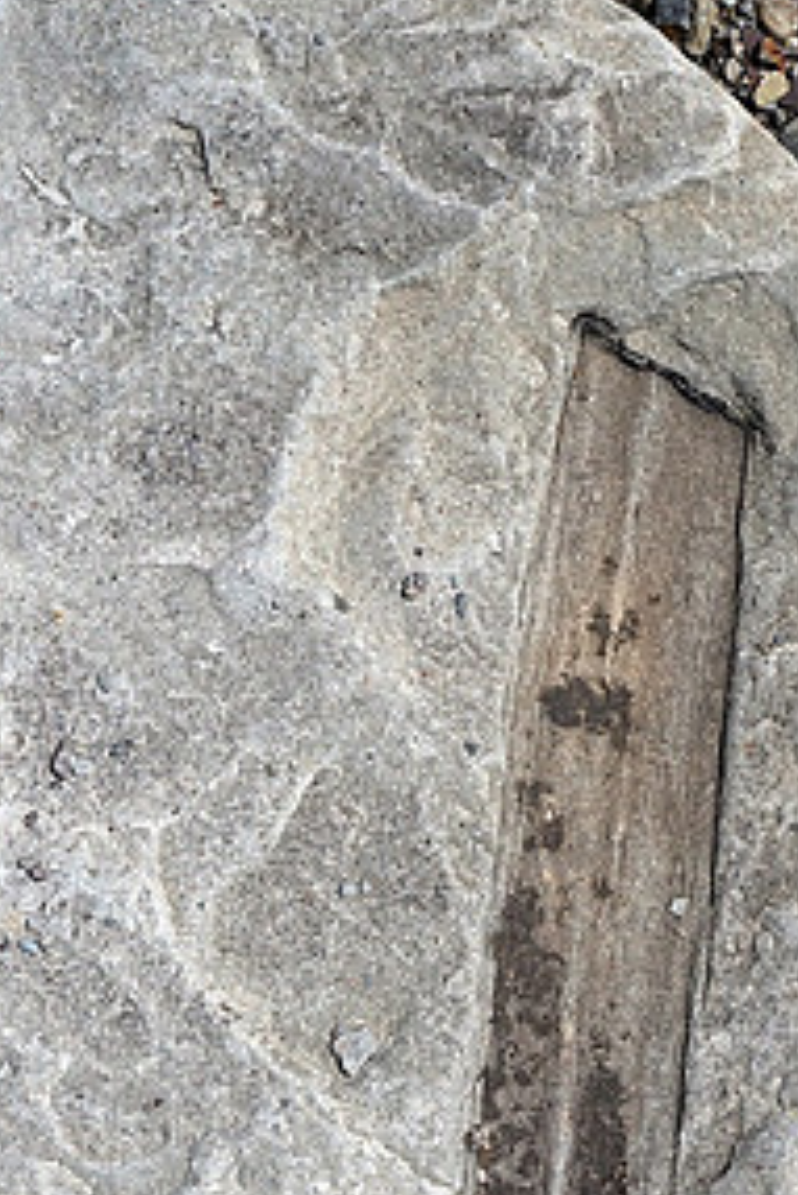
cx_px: 466
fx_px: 3918
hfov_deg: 11.6
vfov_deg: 17.3
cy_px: 882
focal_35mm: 118
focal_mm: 50
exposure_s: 1/2000
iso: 800
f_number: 11
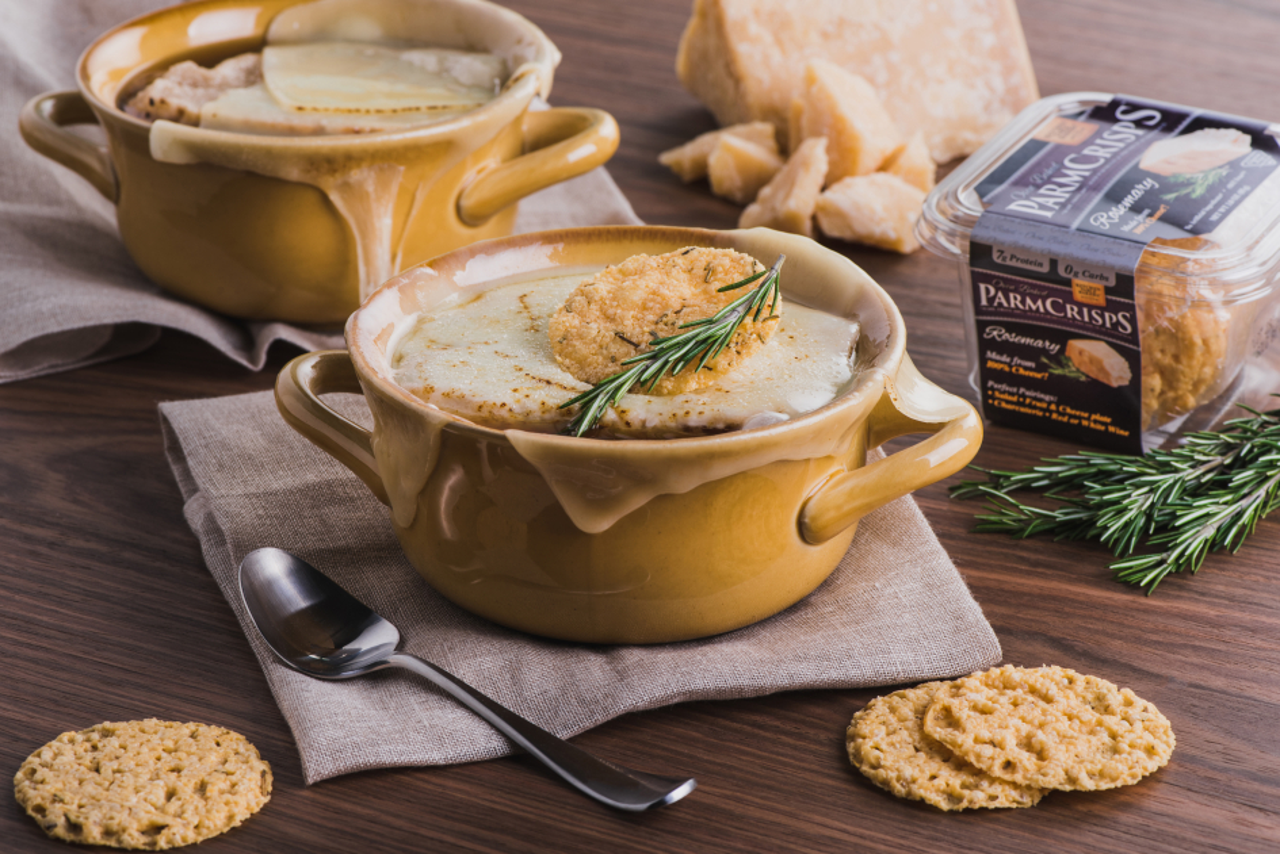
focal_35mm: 105
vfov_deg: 13.1
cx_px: 640
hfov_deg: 19.4
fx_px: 3735
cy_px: 427
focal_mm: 105
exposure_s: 1/160
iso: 160
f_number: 13
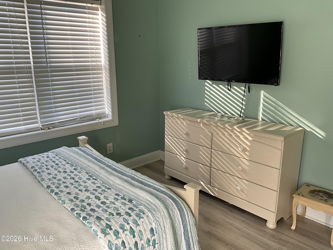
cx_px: 166
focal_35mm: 29
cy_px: 125
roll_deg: -0.2
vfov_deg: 48.2
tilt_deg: -15.5
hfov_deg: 61.7
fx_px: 279
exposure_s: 1/122
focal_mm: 3
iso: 50
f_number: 1.8
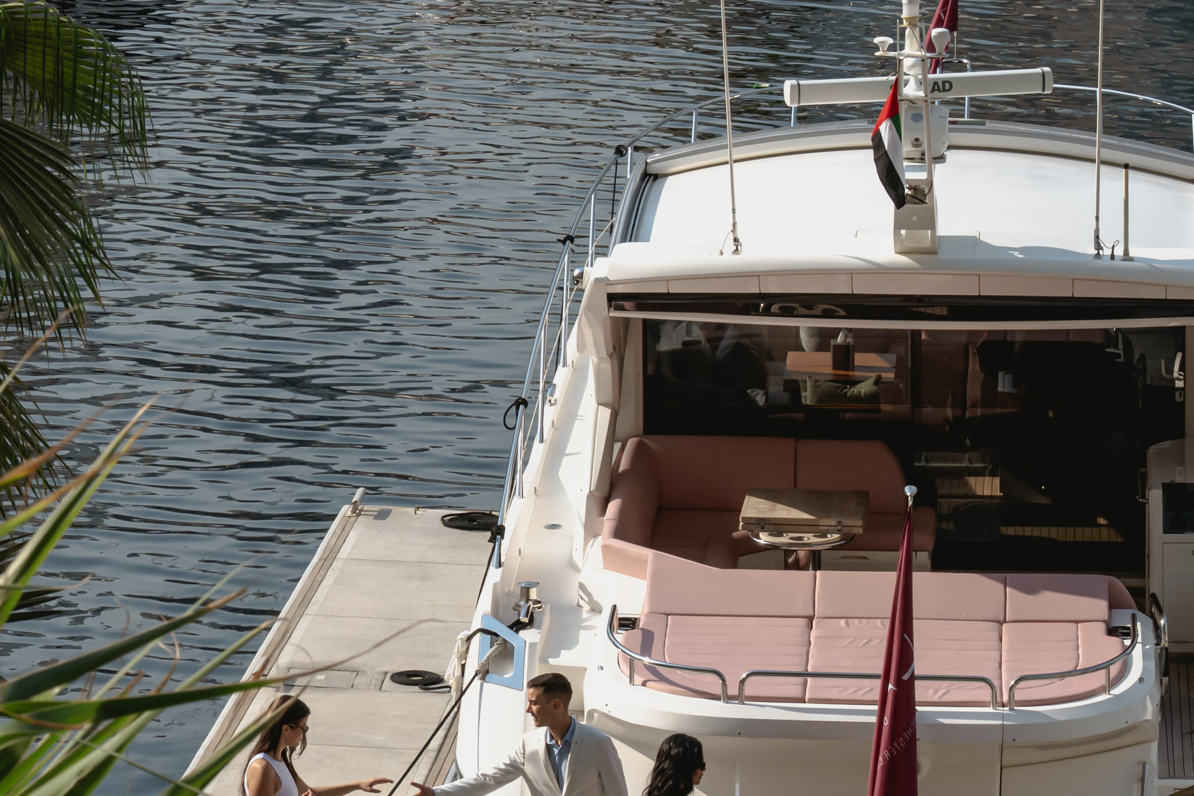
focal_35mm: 185
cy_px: 773
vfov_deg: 7.4
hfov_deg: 11.1
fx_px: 6135
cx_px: 232
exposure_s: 1/320
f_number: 11
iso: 200
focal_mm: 55
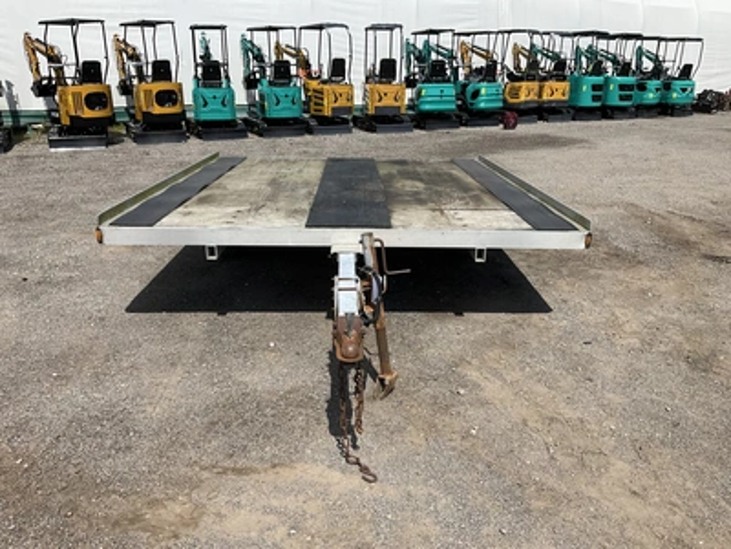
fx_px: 612
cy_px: 274
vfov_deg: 48.2
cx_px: 366
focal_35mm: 29
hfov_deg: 61.7
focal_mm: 3
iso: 25
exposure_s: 1/2959
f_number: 1.8
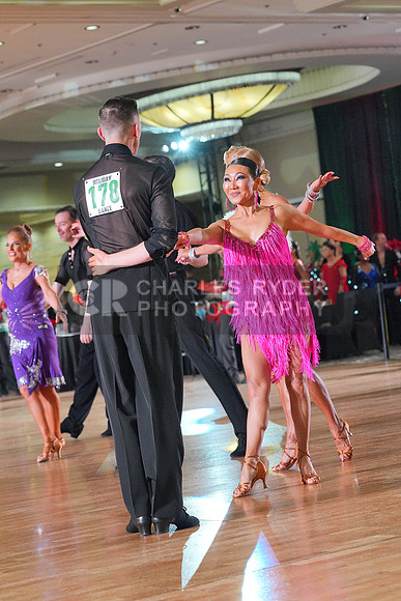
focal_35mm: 99
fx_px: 1653
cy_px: 300
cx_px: 200
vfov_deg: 20.6
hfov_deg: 13.8
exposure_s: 1/400
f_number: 5.6
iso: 8000
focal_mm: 99
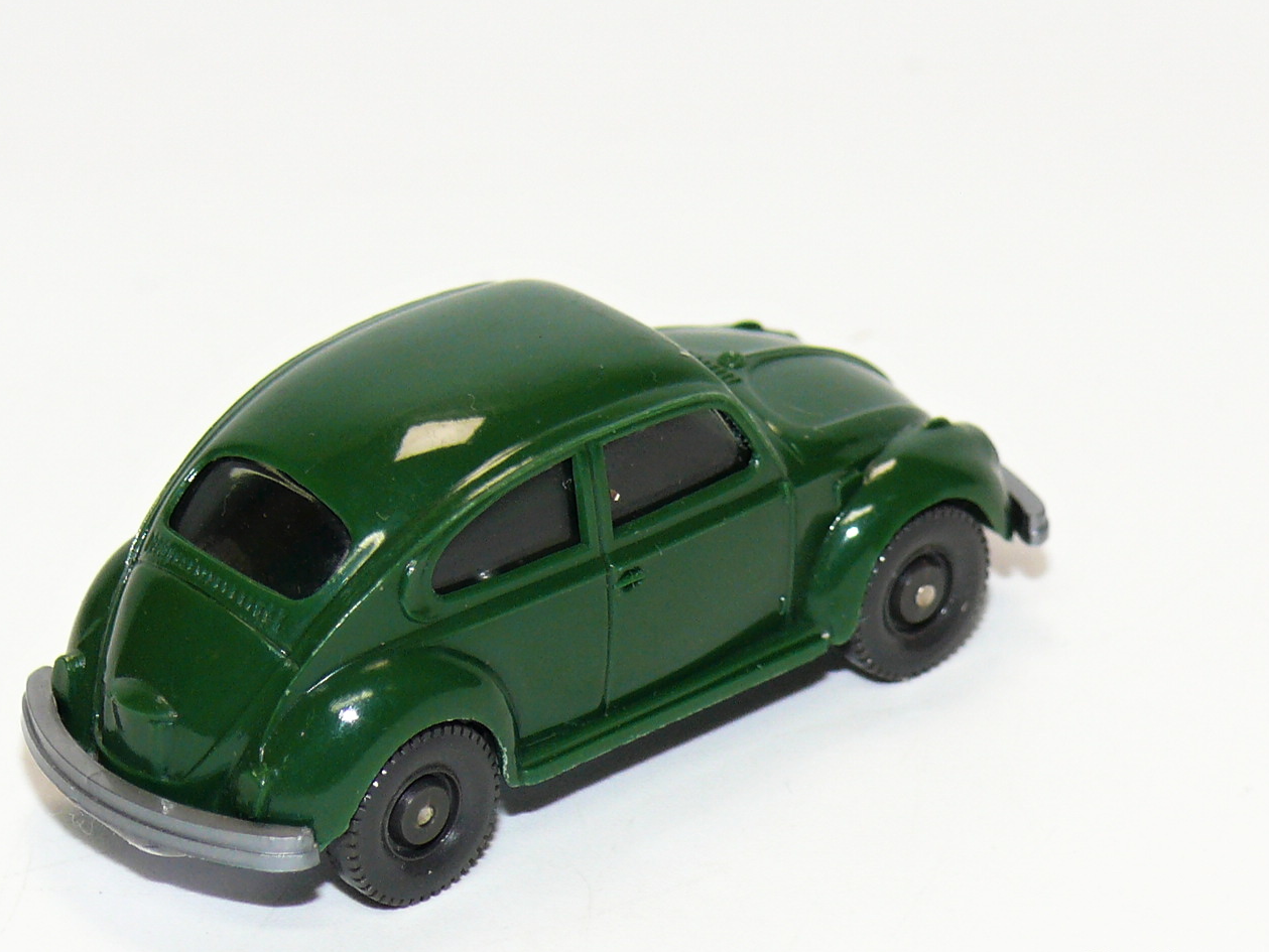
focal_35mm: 202
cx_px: 539
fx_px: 7407
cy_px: 504
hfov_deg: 9.8
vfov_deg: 7.4
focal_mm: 18.8
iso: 100
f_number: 4
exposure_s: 1/30
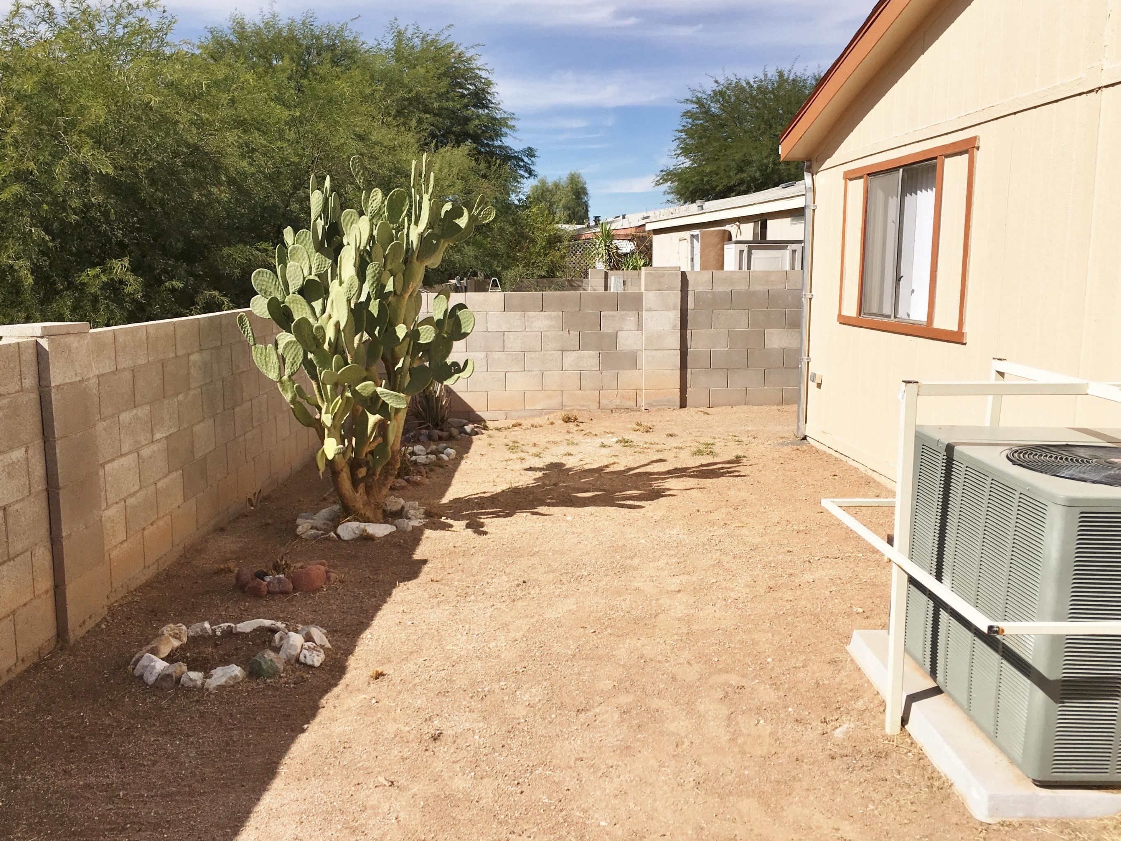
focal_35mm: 32
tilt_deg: -8.2
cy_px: 424
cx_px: 550
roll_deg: -1.4
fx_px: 1036
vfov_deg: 44.2
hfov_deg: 56.8
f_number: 2.2
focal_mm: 4.15
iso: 25
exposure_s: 1/2849
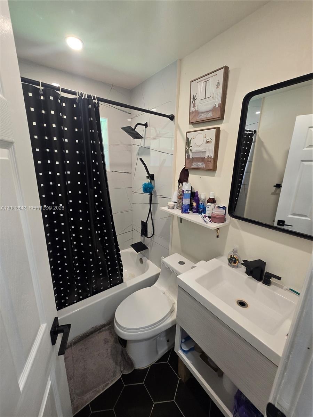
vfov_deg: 106.2
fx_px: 157
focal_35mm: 13
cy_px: 208
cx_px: 156
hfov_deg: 89.9
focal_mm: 2.2
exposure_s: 1/60
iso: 200
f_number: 2.2
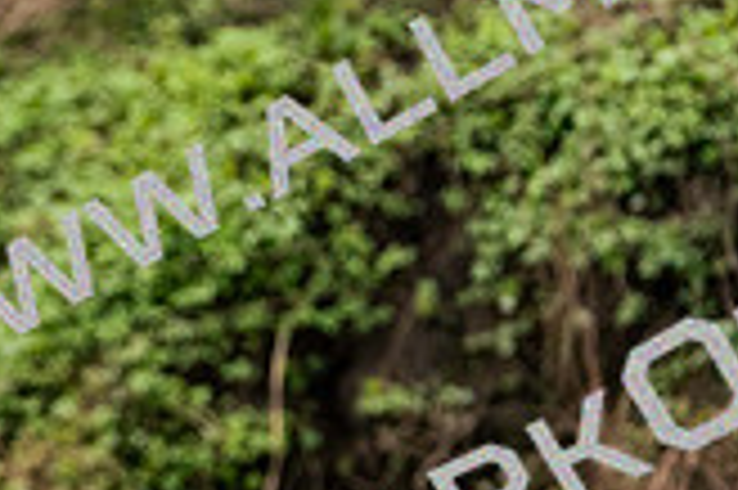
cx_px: -490
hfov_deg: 1.6
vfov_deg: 1.0
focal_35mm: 1316
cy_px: 483
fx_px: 26951
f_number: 6.3
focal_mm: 371
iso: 2500
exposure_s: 1/2000
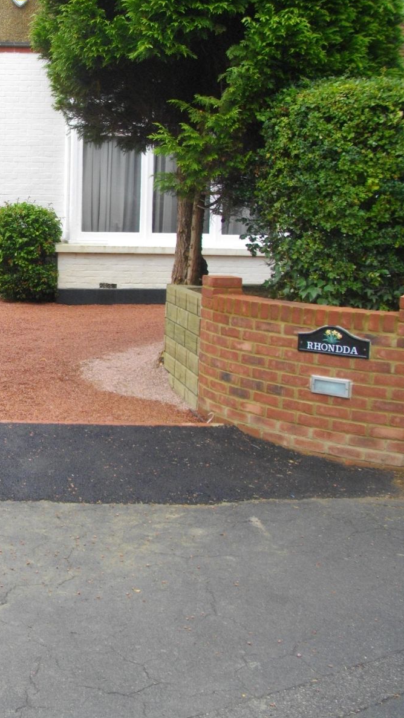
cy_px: 356
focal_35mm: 47
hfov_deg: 23.8
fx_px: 895
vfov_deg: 43.7
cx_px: -42
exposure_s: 1/125
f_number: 2.9
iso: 140
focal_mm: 5.7
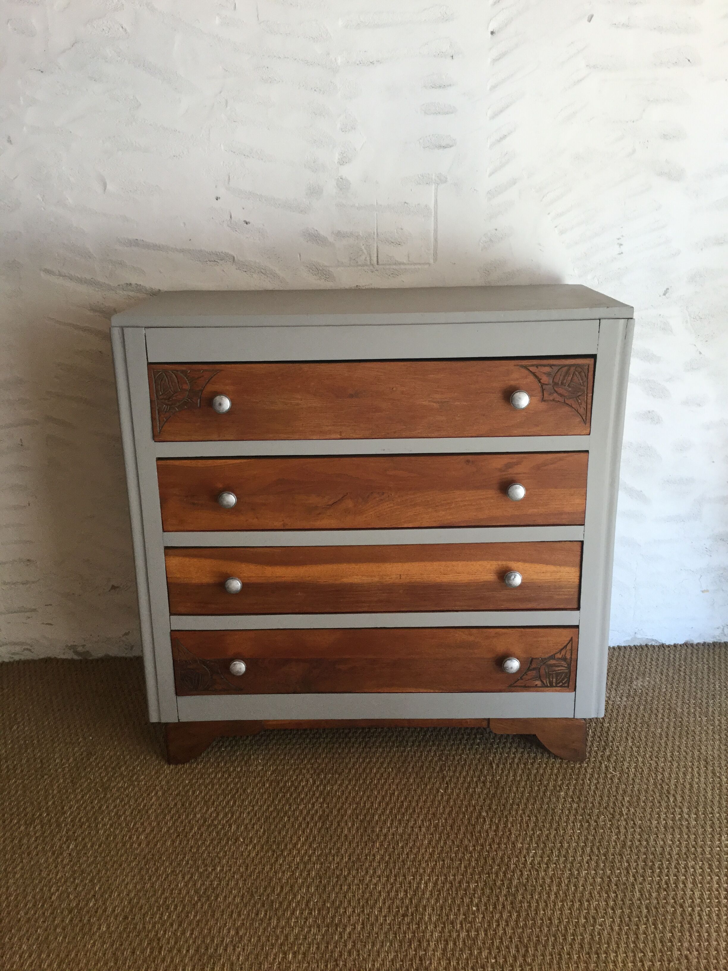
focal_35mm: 31
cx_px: 364
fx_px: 869
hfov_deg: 45.4
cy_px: 486
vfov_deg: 58.4
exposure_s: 1/33
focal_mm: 3.3
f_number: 2.4
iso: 32
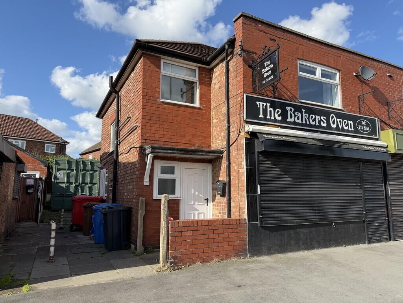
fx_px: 279
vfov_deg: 56.8
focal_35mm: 24
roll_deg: +0.0
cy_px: 152
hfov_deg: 71.6
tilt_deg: +8.6
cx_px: 202
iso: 80
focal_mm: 6.76
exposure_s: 1/2907
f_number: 1.78
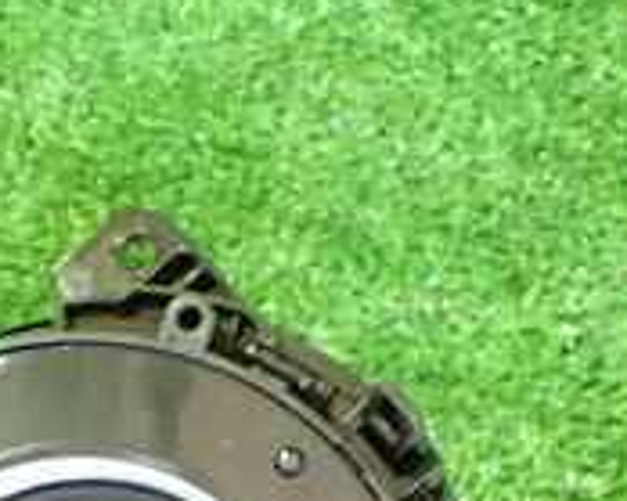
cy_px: 789
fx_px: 2374
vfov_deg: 11.5
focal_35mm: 128
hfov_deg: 15.0
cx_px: 141
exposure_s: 1/20
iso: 1600
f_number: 2.7
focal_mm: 6.83
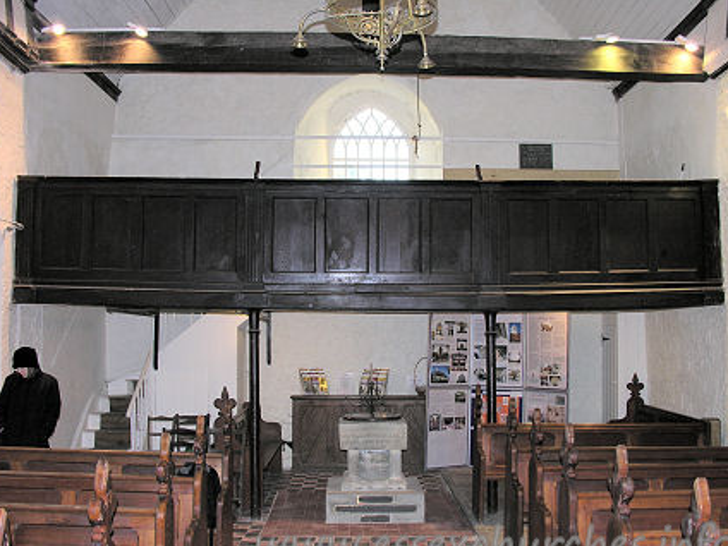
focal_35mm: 38
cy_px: 293
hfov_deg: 49.0
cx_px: 369
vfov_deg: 37.7
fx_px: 799
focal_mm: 8.9
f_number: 2.8
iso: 115
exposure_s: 1/60.1
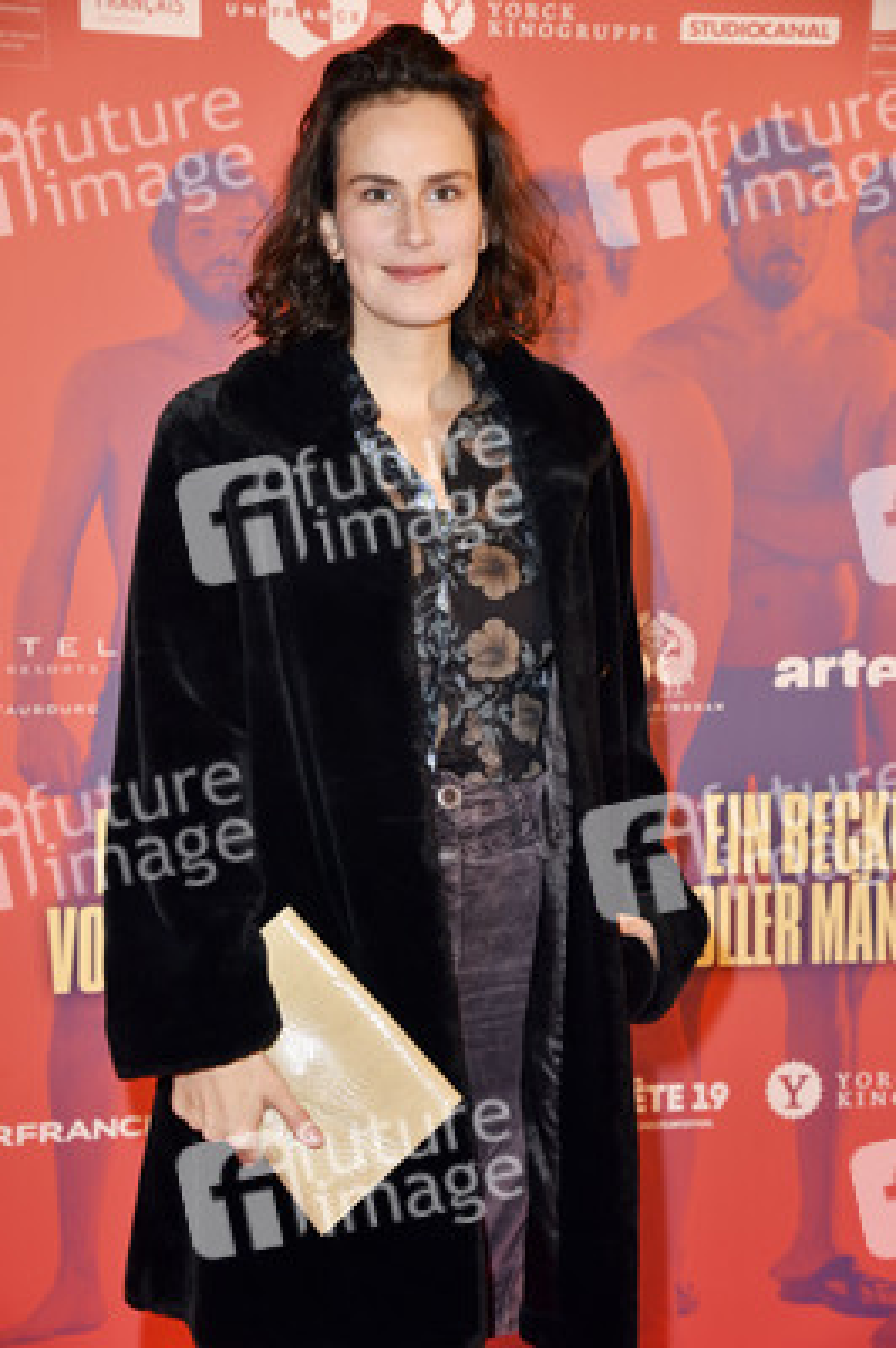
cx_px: 448
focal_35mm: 65
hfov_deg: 20.9
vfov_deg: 31.0
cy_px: 674
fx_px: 2431
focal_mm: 65
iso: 800
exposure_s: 1/125
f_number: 6.3
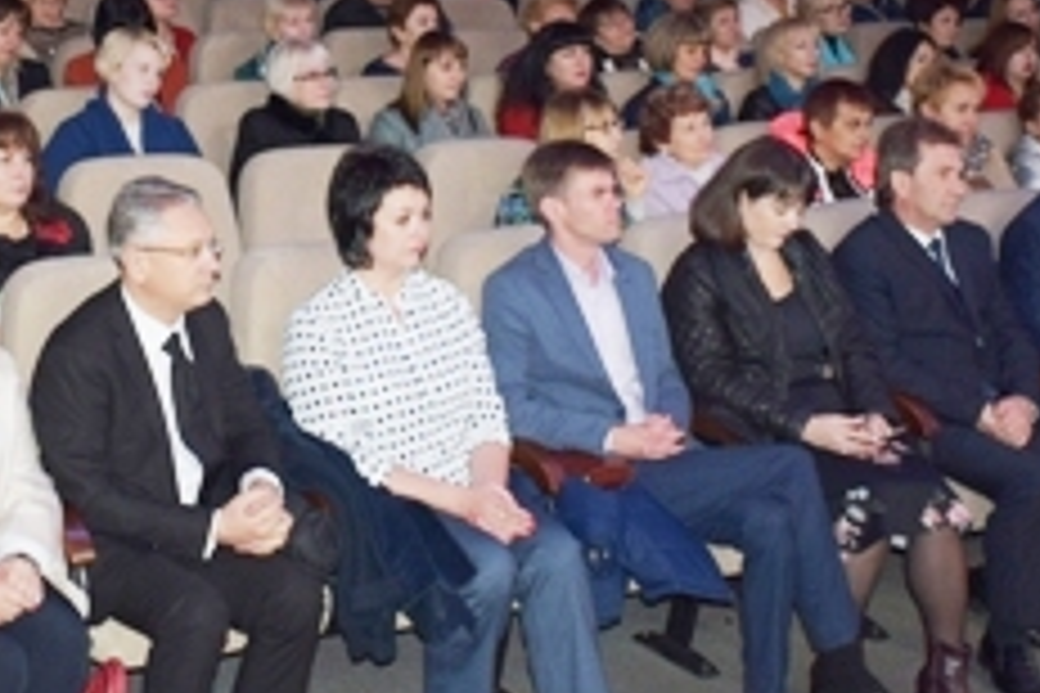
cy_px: 81
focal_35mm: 70
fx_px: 2022
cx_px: 221
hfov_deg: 28.3
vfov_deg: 19.1
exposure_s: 1/30
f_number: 3.5
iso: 800
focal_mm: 18
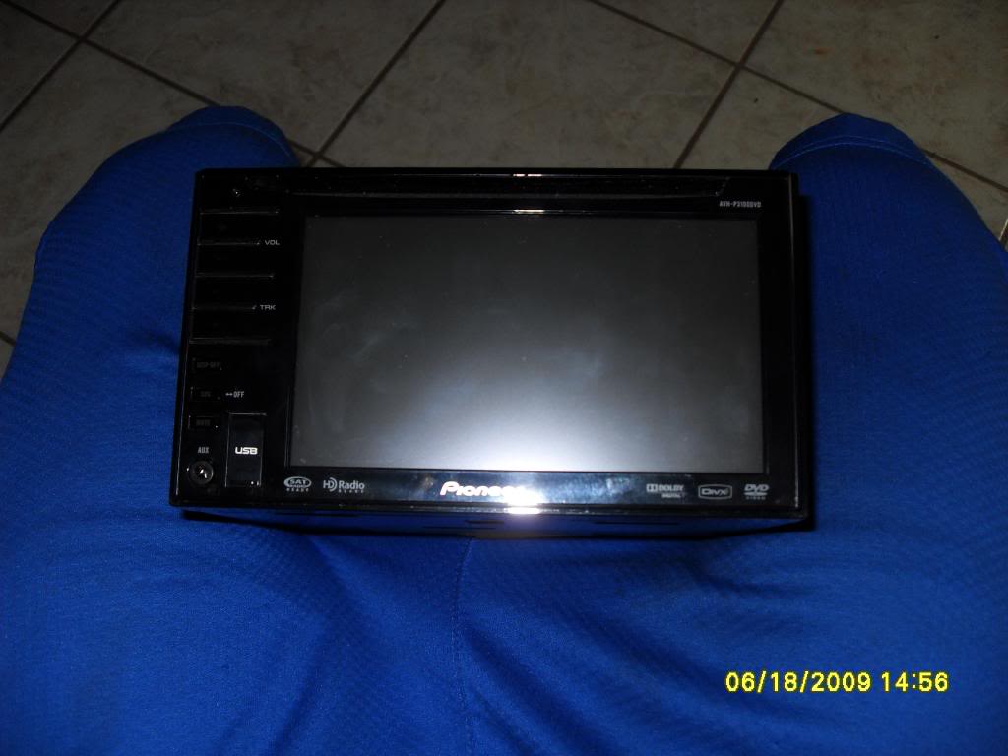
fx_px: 990
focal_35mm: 34
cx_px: 504
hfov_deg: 54.0
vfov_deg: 41.8
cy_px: 378
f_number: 2.8
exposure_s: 1/45
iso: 100
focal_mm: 6.3
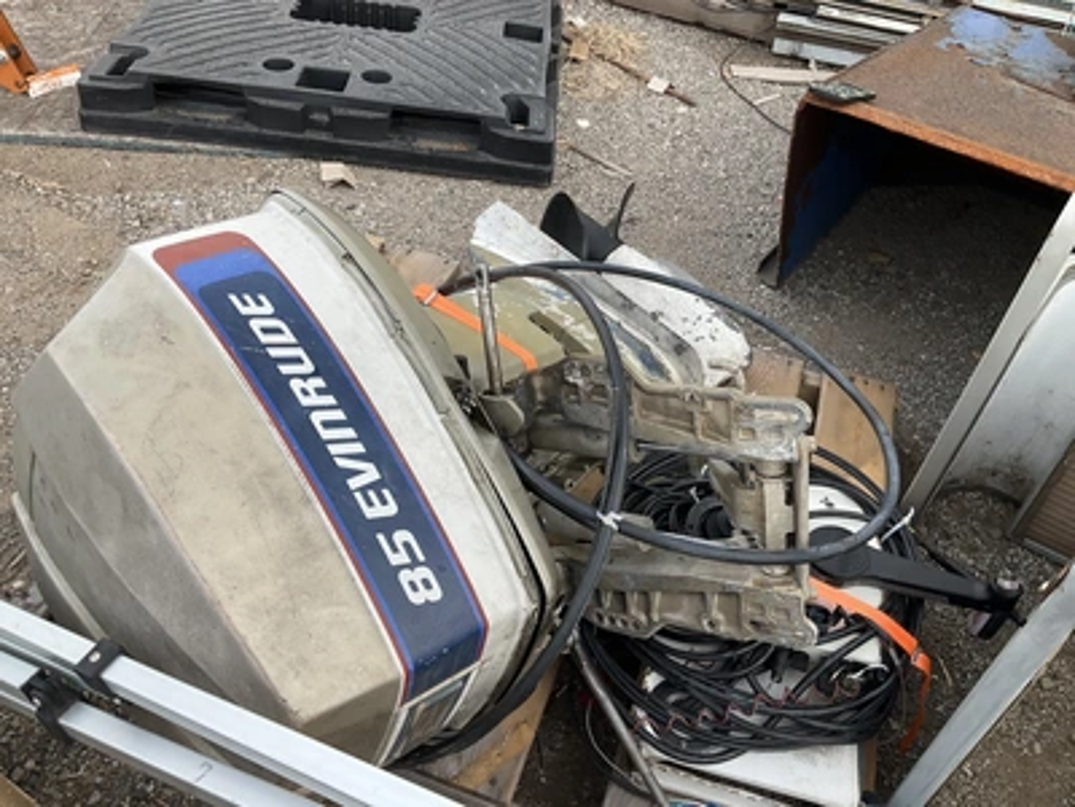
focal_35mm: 29
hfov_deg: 61.7
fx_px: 901
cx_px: 538
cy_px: 404
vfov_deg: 48.2
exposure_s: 1/709
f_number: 1.8
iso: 25
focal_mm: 3
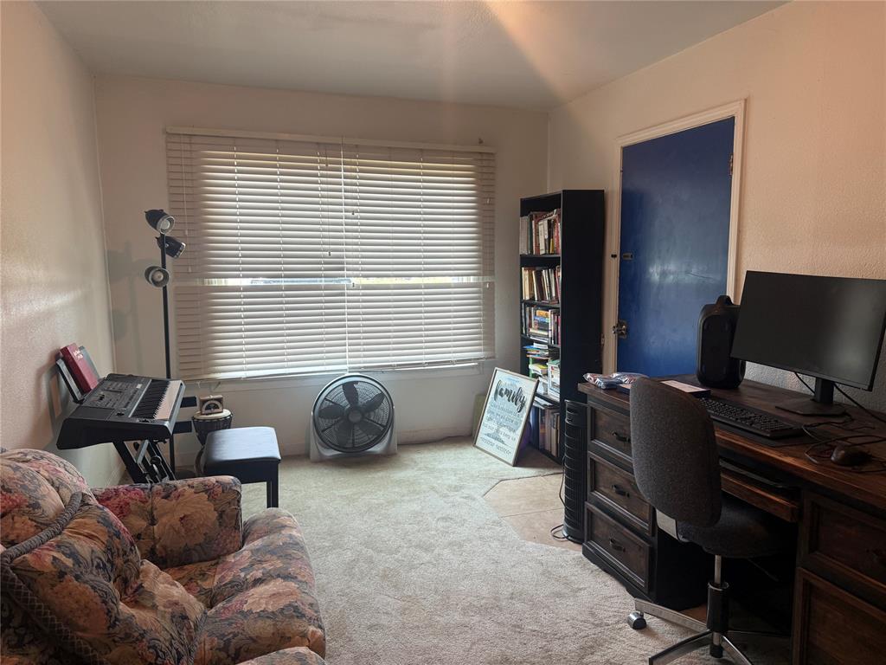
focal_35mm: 24
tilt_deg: -7.3
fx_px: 614
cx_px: 443
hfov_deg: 71.6
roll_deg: +0.1
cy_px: 332
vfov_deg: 56.8
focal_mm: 6.76
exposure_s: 1/60
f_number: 1.78
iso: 100
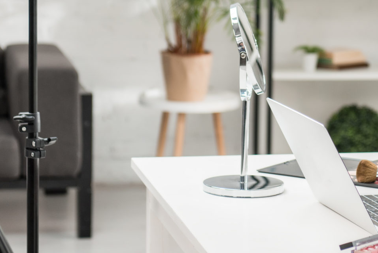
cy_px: 9
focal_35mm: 166
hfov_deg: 12.3
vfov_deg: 8.2
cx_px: 300
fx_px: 1743
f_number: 3.5
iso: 200
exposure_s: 1/200
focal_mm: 62
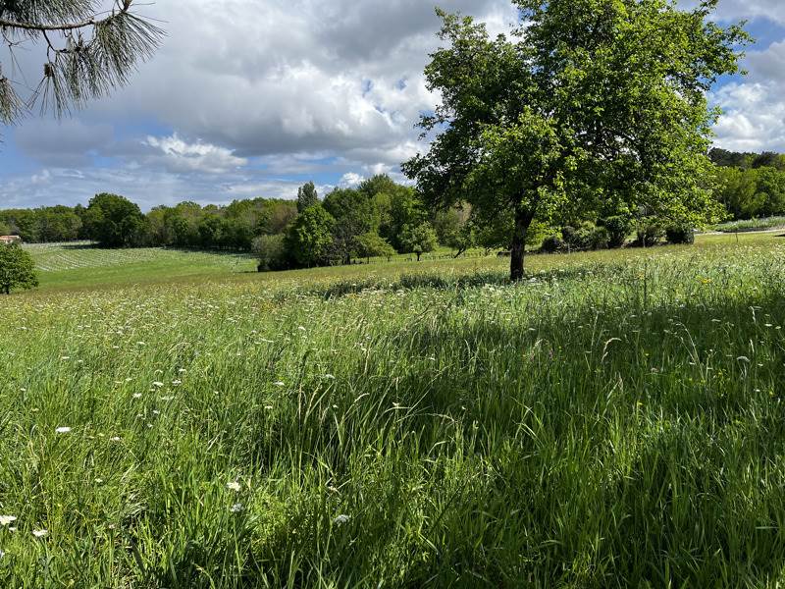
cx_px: 392
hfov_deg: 67.3
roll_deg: +1.4
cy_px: 294
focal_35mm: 26
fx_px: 590
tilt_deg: -5.4
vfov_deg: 53.1
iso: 50
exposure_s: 1/2755
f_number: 1.6
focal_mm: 5.1
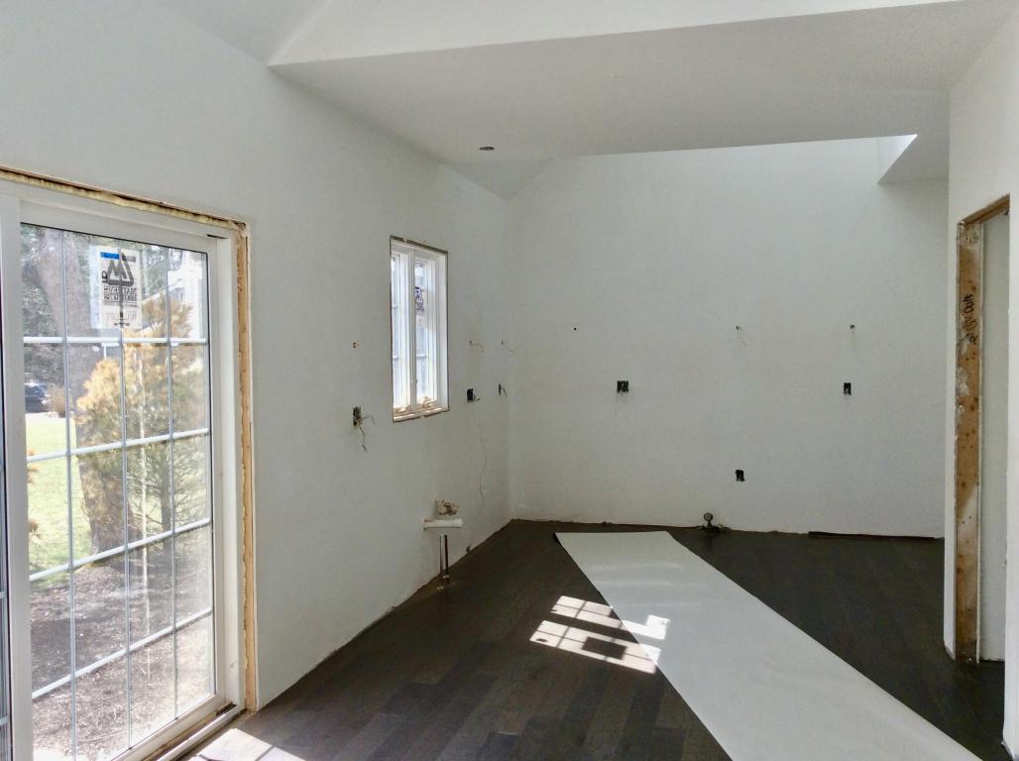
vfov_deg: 44.1
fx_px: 941
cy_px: 380
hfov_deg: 56.9
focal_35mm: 32
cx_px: 510
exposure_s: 1/289
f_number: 2.4
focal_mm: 3.3
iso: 32
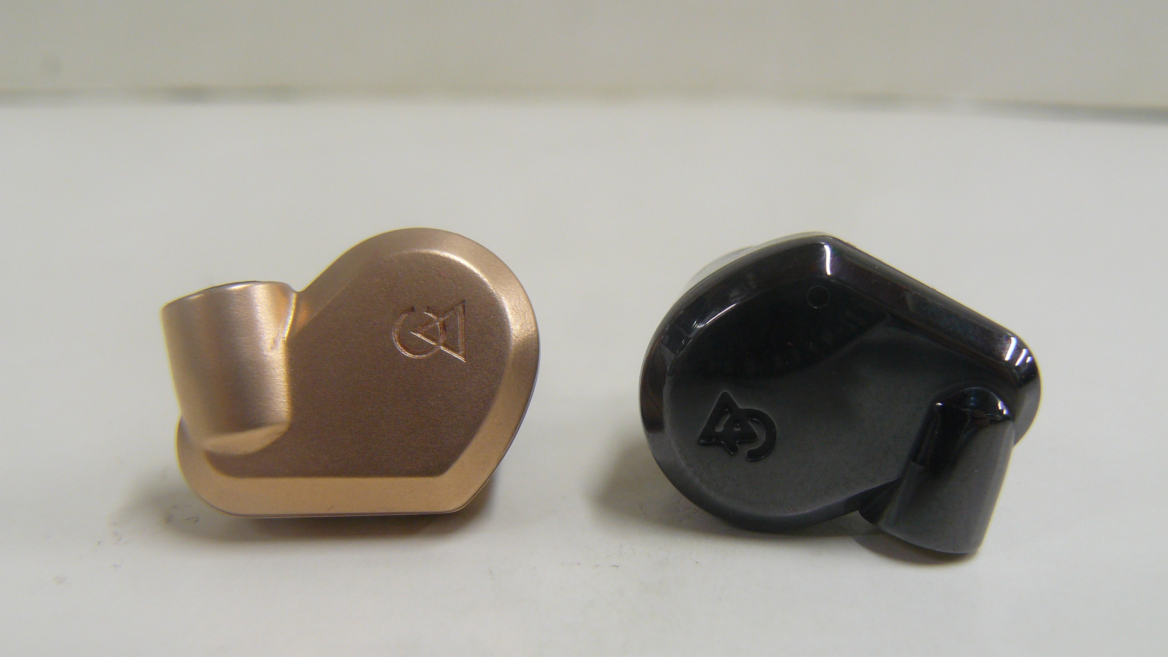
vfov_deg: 29.7
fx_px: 1239
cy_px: 353
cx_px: 588
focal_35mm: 40
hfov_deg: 50.5
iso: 100
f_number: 4
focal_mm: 6
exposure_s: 1/10
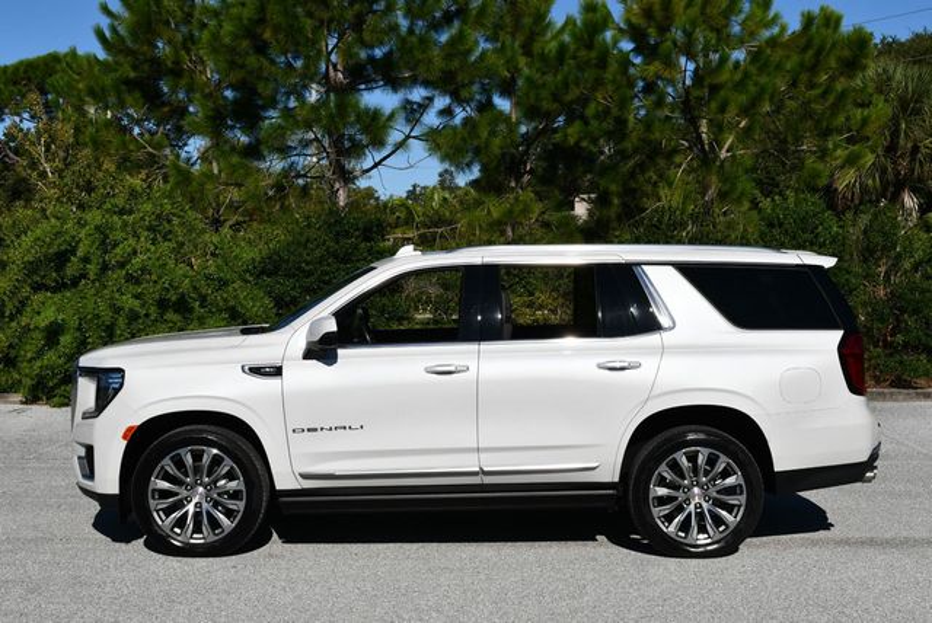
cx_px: 466
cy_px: 312
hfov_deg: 38.2
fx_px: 1347
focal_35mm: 52
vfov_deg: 26.0
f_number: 10
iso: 100
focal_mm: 26
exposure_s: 1/400
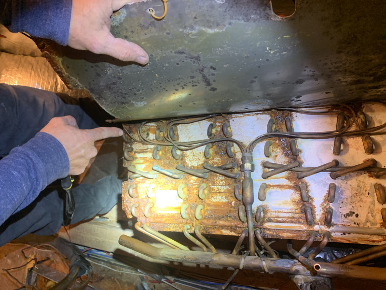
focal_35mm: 26
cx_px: 193
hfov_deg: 67.3
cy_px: 145
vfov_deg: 53.1
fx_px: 290
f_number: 1.8
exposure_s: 1/41
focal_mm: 4.25
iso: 320
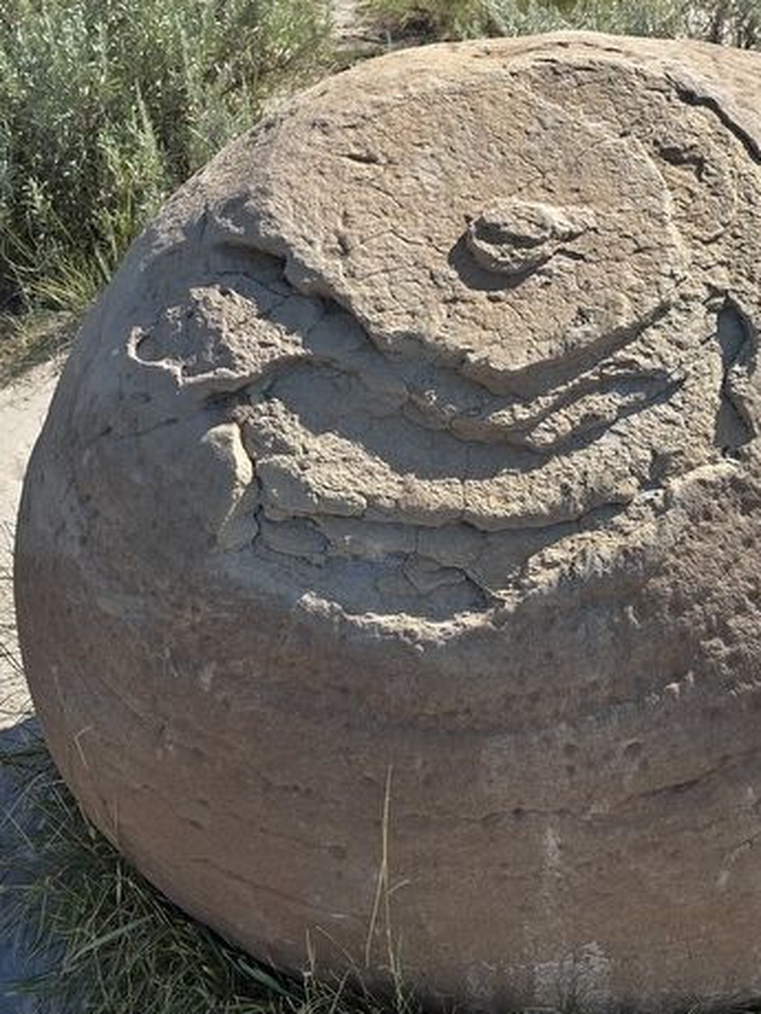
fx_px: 1172
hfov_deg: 35.6
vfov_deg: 46.4
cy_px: 377
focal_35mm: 40
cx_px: 516
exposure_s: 1/451
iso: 12
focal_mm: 6.3
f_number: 1.7
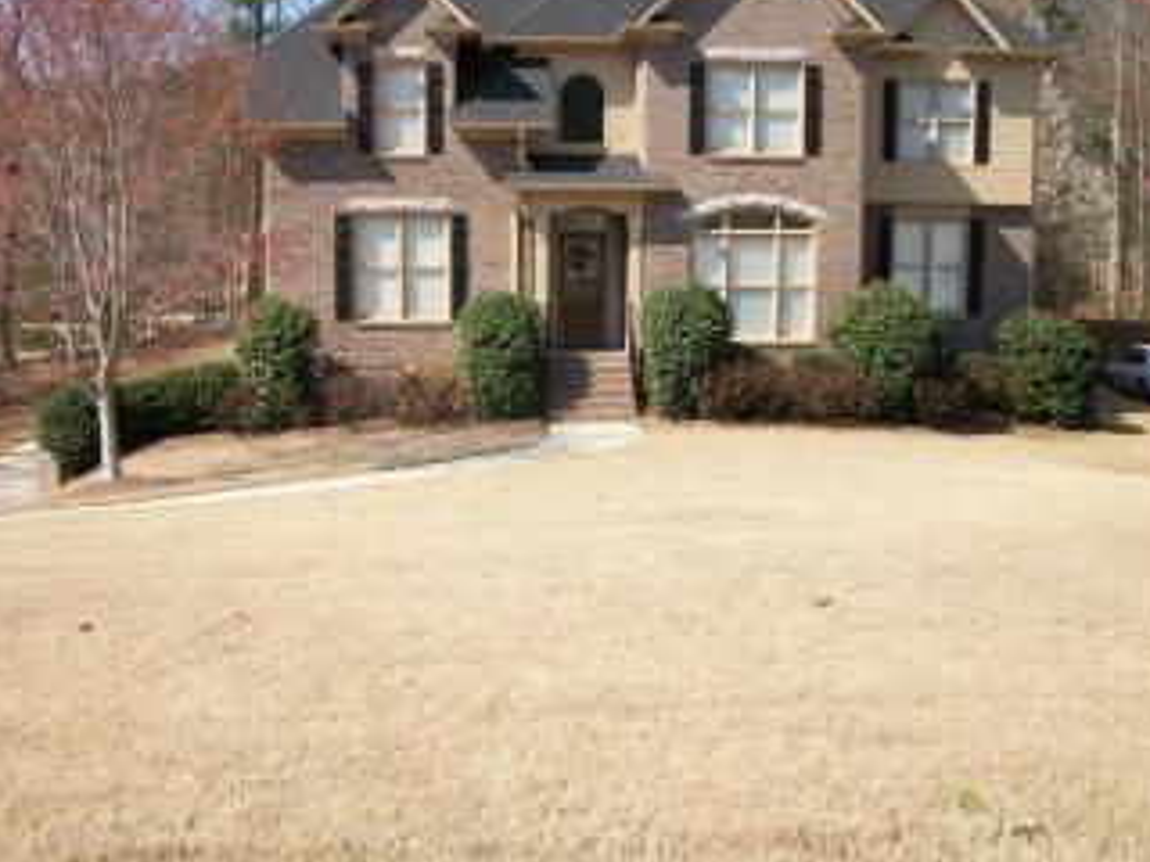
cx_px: 482
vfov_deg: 36.0
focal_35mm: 40
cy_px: 427
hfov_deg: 46.6
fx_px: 1329
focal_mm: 5.7
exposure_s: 1/160
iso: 80
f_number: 8.8
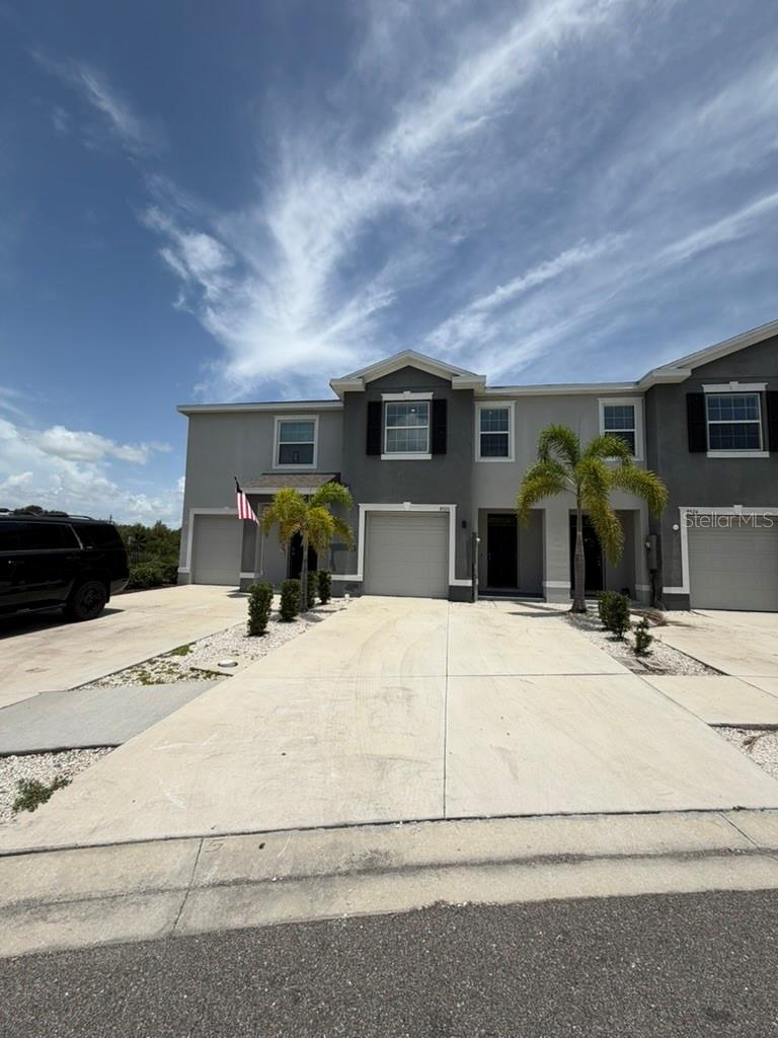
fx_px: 420
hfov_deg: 85.7
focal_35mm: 14
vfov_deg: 102.1
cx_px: 389
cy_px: 519
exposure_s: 1/2410
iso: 20
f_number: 2.2
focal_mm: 2.22
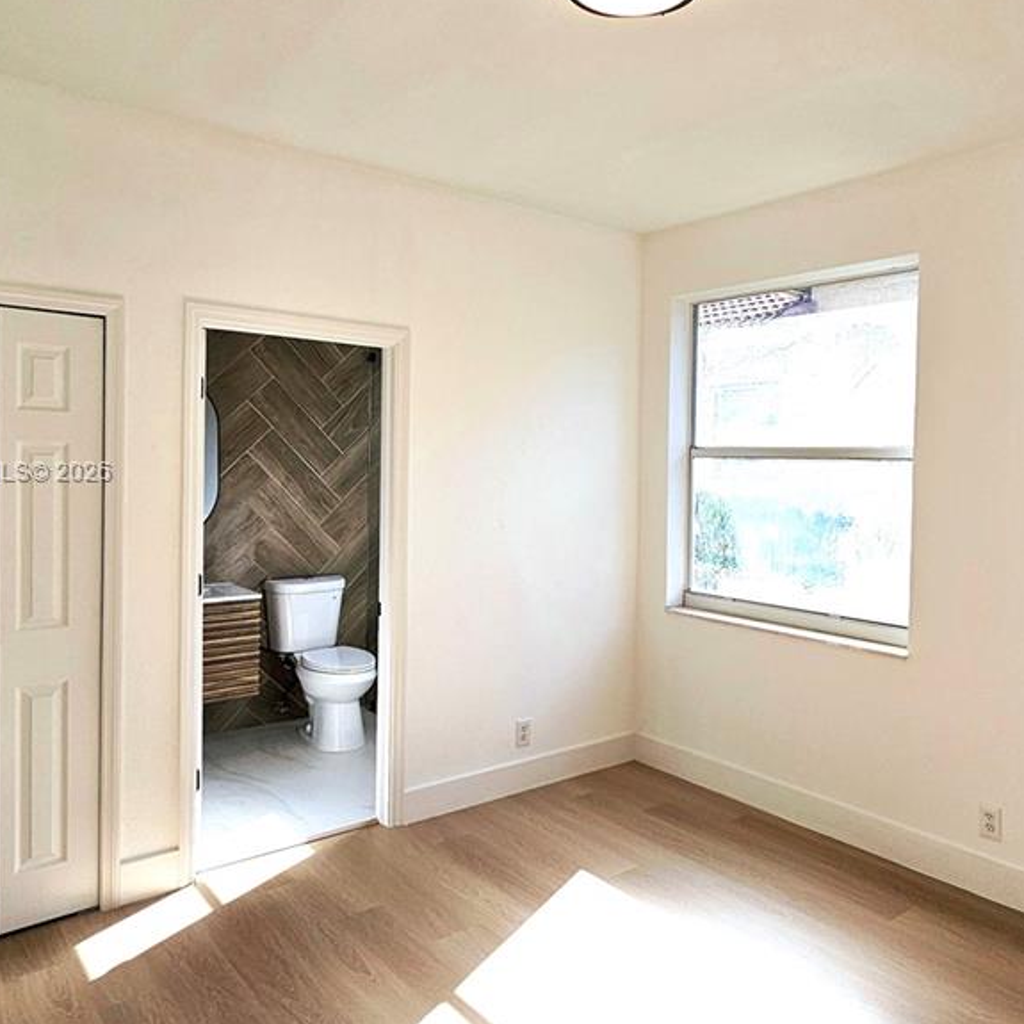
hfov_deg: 64.7
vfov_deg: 64.9
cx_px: 582
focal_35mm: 24
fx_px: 803
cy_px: 474
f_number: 2.2
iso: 50
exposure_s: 1/476
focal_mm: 2.2
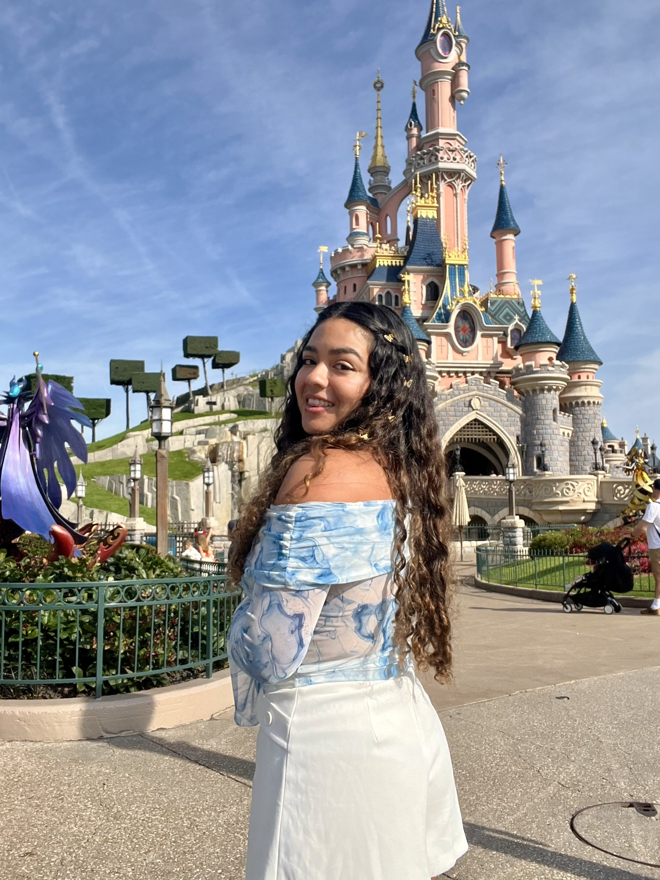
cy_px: 440
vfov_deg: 60.0
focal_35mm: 30
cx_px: 330
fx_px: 763
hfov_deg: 46.8
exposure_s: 1/1284
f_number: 2.2
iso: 32
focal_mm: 2.71
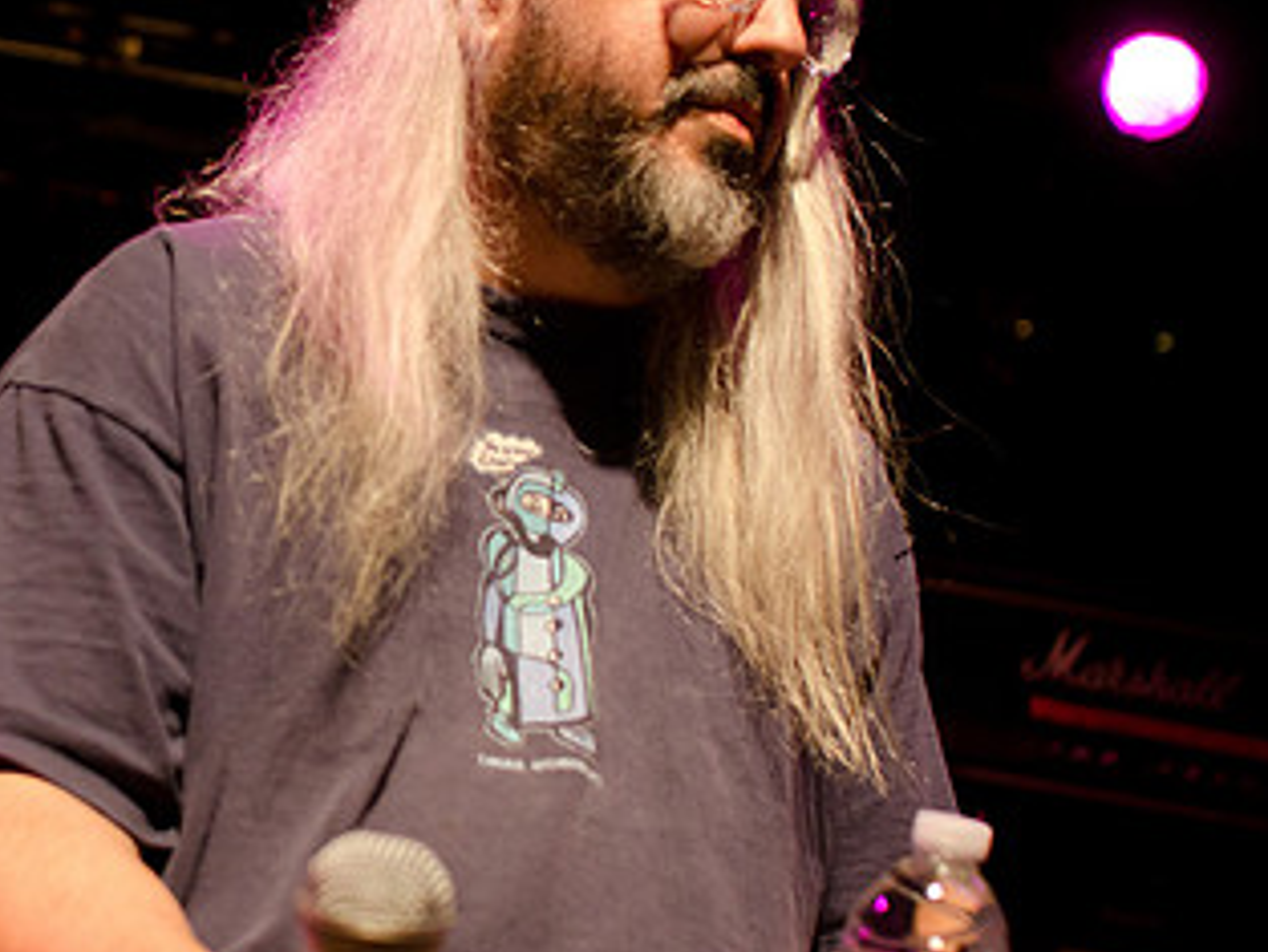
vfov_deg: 18.4
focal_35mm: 80
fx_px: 2932
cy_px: 385
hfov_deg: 23.9
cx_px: 186
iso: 1600
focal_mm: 30
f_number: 2.8
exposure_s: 1/640
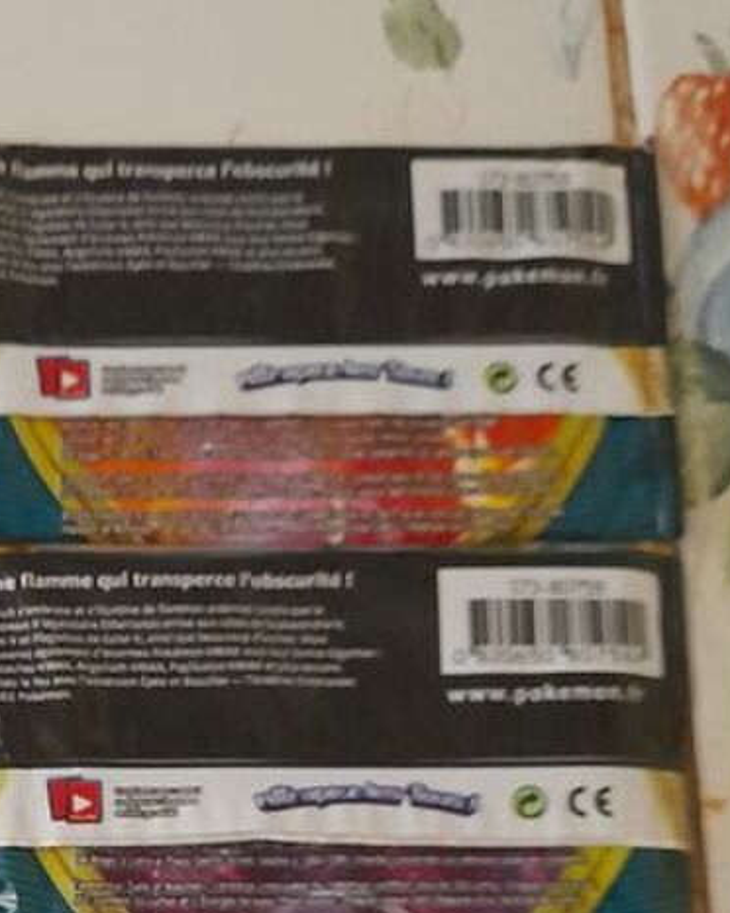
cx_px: -149
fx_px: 1890
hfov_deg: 20.4
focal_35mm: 70
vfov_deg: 25.8
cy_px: 914
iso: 640
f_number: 2
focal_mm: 4.6
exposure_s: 1/10
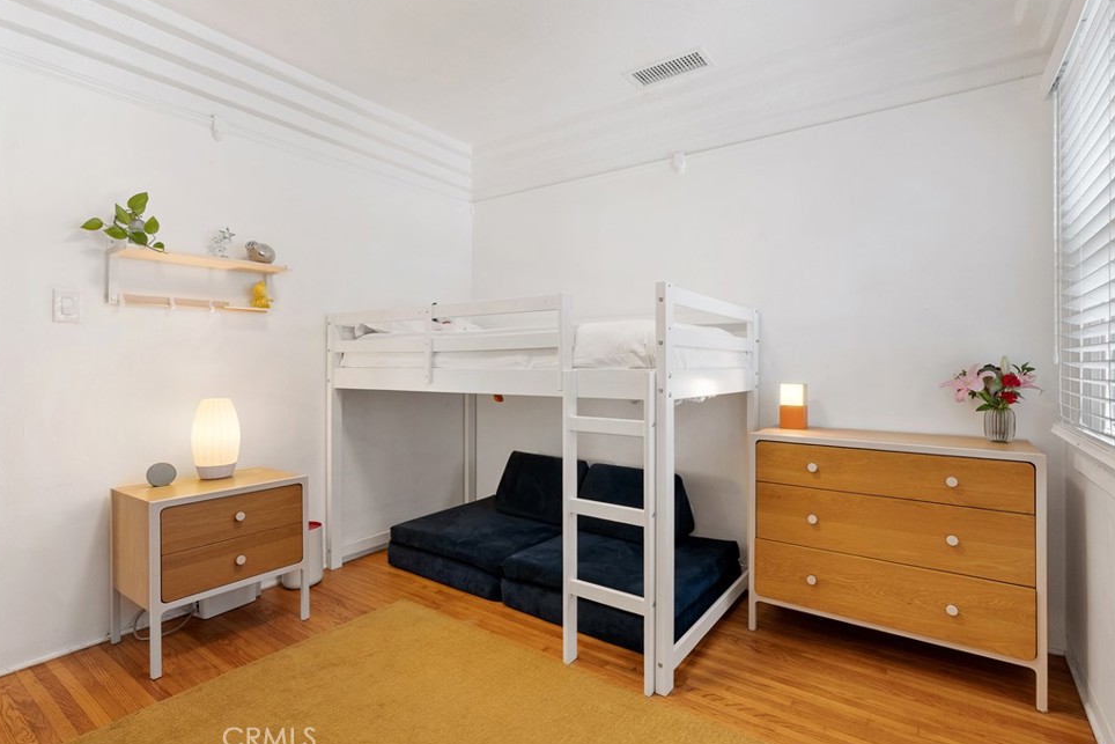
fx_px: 527
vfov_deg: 70.4
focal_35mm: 17
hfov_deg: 93.2
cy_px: 359
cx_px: 579
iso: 320
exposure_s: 1/8
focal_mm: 16
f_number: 9
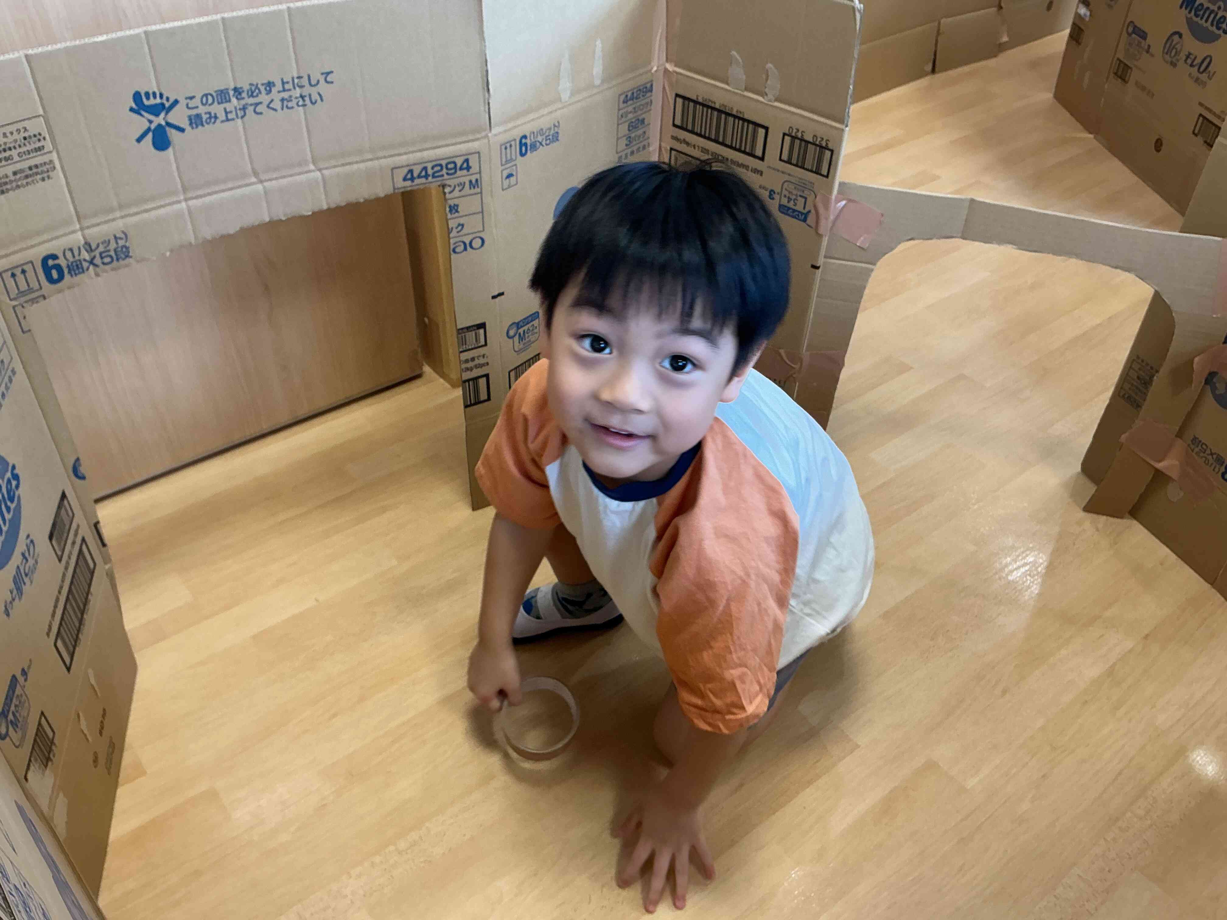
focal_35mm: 29
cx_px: 614
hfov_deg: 61.7
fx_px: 1028
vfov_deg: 48.2
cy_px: 460
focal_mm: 3
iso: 40
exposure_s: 1/60
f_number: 1.8
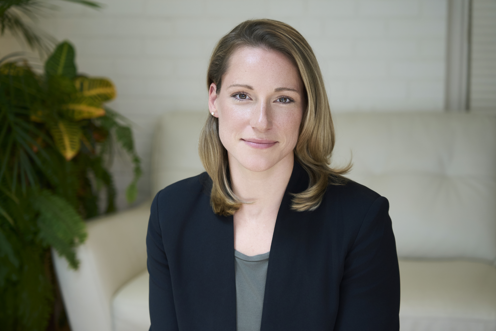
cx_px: 248
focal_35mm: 80
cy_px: 166
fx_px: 1102
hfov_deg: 25.4
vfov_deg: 17.1
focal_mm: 80
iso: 640
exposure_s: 1/250
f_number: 4
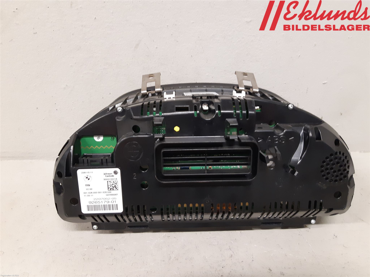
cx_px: 185
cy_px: 138
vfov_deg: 53.1
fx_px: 278
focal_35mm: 26
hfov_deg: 67.3
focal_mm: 3.93
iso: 200
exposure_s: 1/33
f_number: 1.7
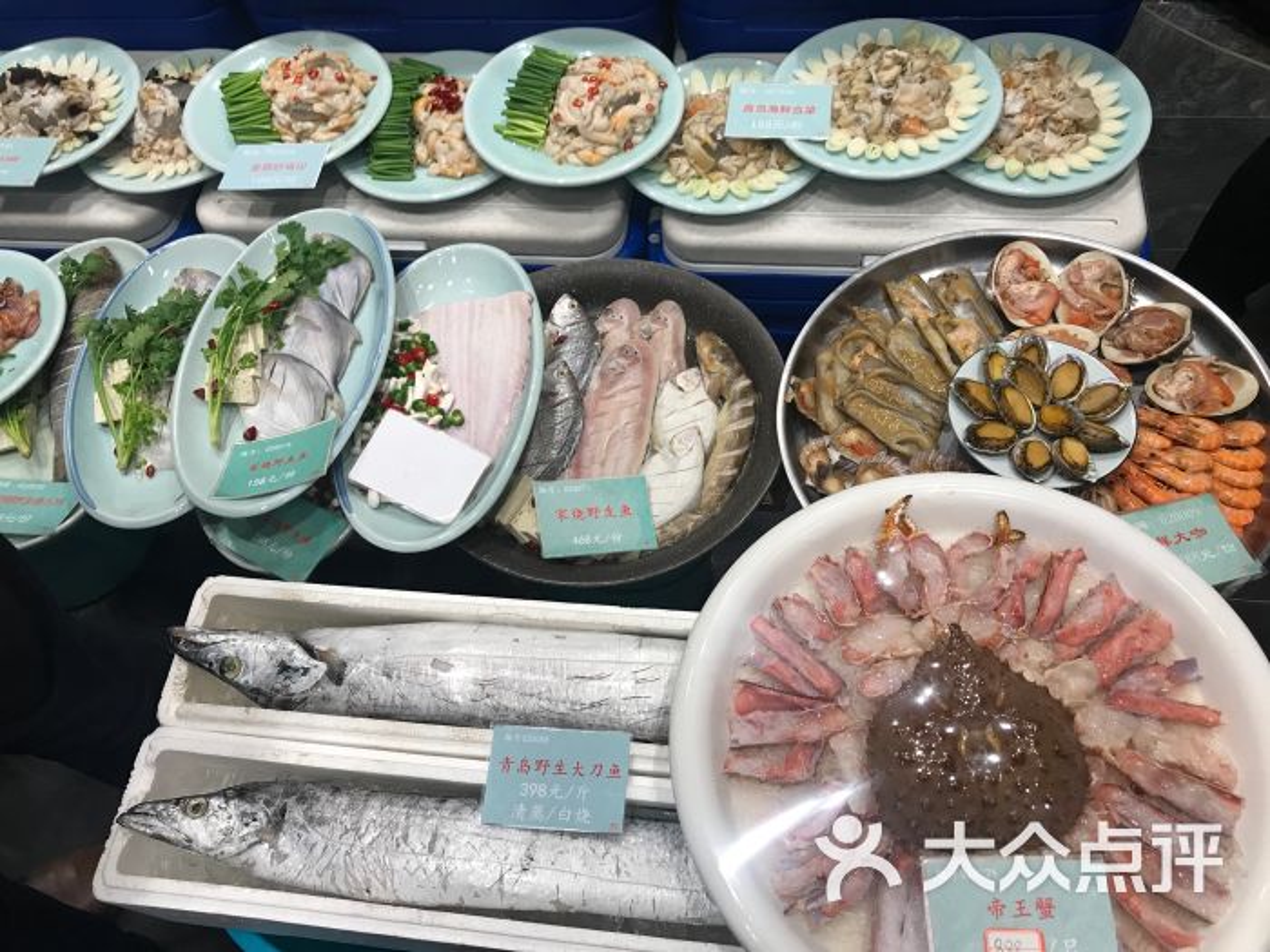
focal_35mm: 28
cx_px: 635
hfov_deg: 63.4
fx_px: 1027
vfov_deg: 49.7
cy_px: 476
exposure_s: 1/33
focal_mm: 3.99
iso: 20
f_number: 1.8
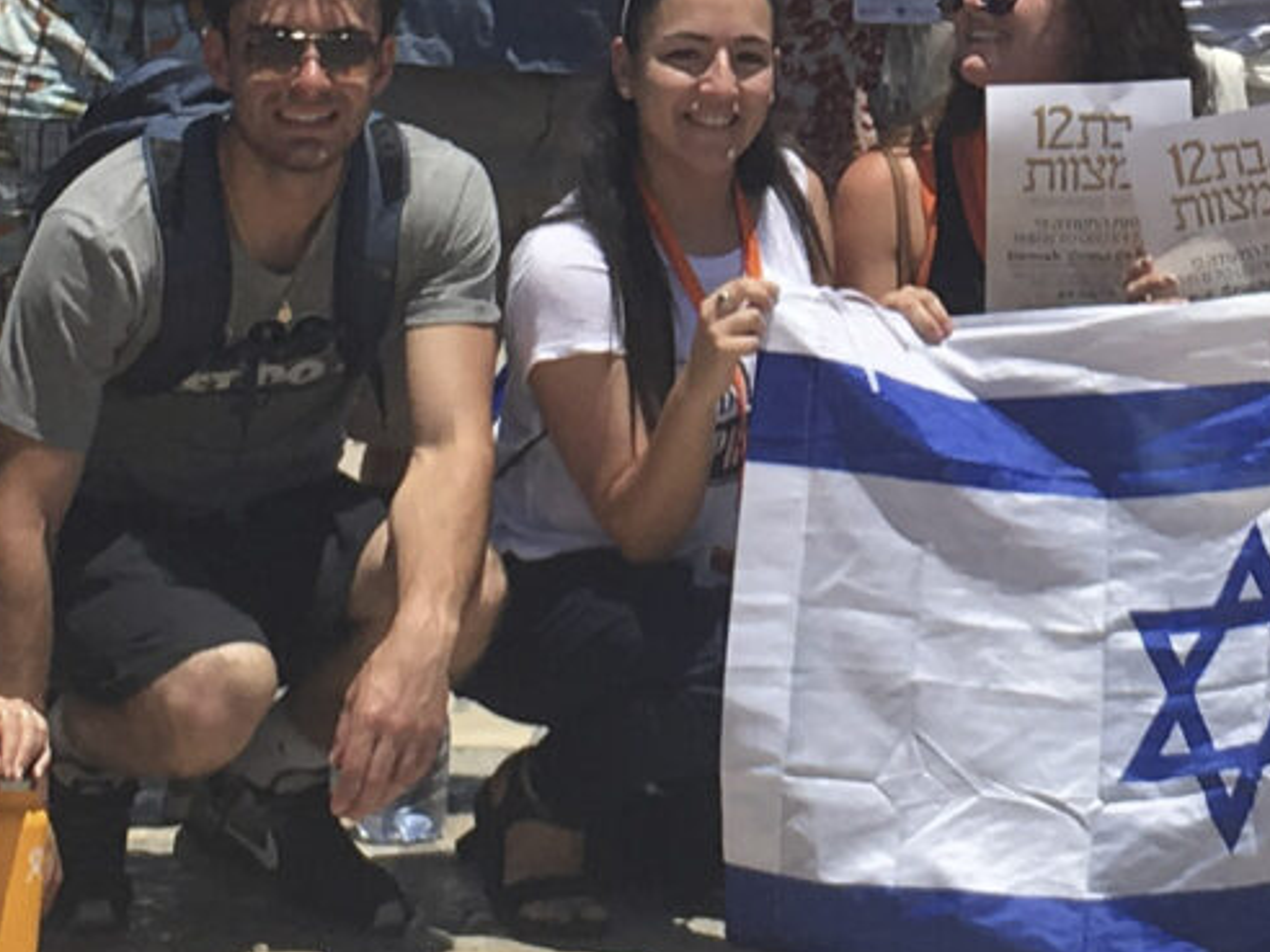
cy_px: -276
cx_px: 1180
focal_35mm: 151
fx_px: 5540
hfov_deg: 13.0
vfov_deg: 9.7
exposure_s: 1/2137
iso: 25
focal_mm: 4.15
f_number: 2.2
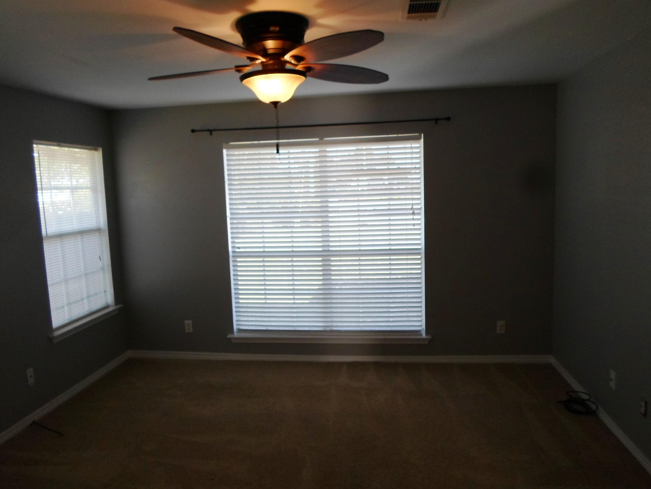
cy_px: 244
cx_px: 326
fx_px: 470
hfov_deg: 69.4
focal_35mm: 25
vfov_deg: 54.9
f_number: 2.5
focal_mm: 4.5
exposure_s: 1/90
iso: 80
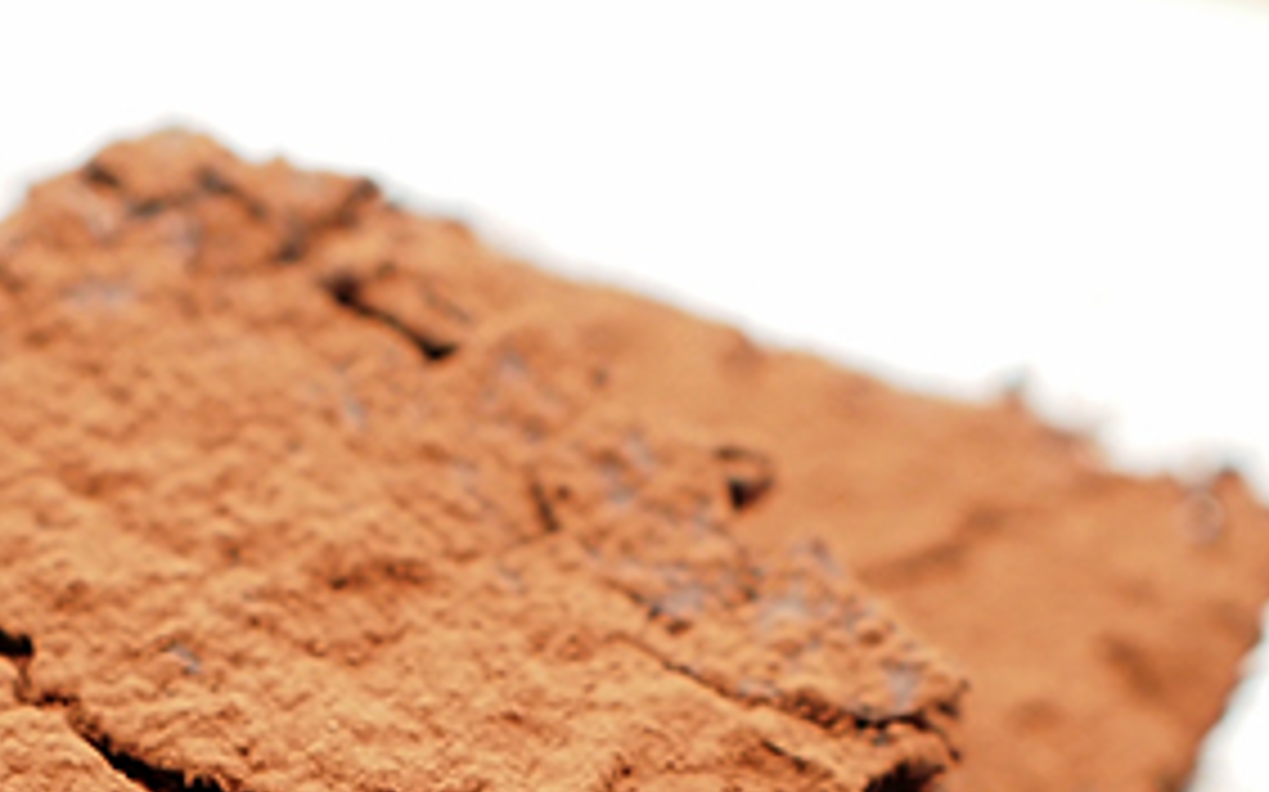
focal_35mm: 128
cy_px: 1323
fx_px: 4425
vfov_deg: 9.8
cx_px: 522
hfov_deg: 16.3
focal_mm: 17
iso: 200
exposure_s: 1/80
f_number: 2.8
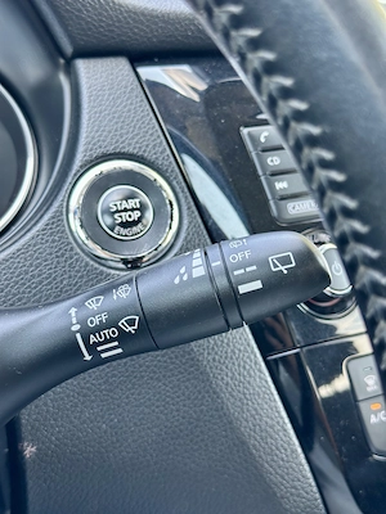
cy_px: 257
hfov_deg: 30.3
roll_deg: -0.8
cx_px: 193
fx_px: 714
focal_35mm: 48
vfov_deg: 39.7
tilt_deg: -17.3
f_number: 1.78
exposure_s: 1/64
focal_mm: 6.86
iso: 80
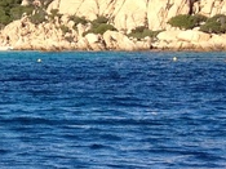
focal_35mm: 240
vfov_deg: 6.2
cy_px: 18
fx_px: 1566
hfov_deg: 7.7
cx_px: -318
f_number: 2.4
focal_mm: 4.28
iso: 64
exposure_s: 1/1346
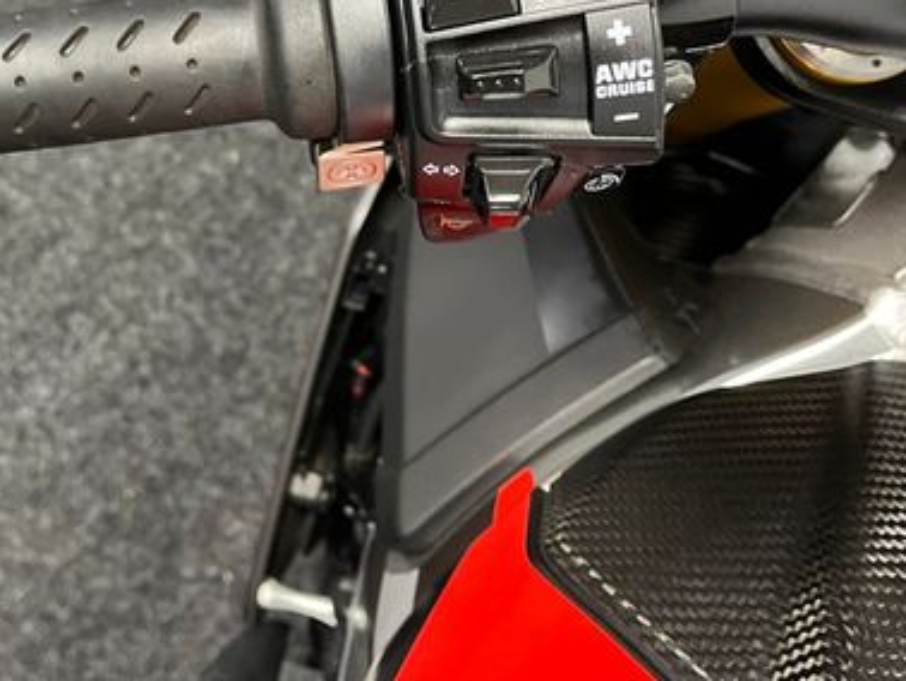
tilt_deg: -62.9
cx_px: 261
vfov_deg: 32.1
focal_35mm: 44
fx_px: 1152
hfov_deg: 42.0
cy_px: 144
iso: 500
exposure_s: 1/33
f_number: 1.6
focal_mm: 5.1
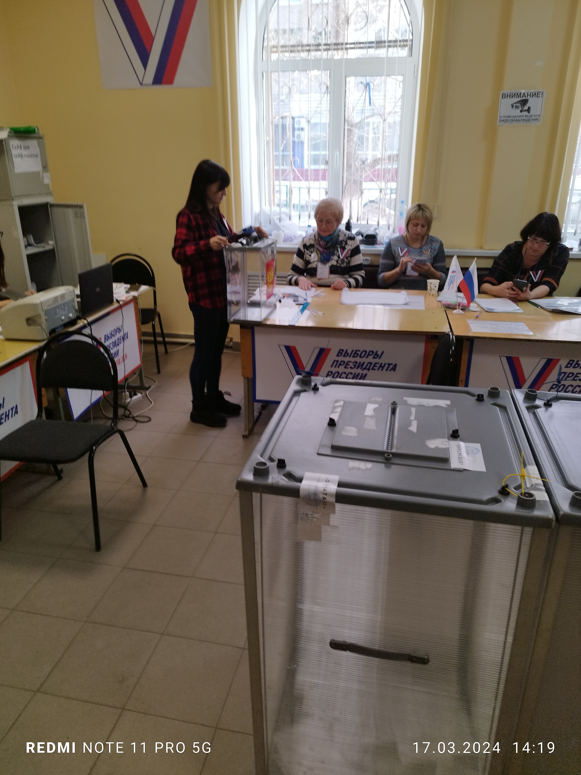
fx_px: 537
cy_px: 388
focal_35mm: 24
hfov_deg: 56.8
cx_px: 290
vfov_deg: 71.6
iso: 60
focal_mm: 5.89
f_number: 1.89
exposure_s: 1/50
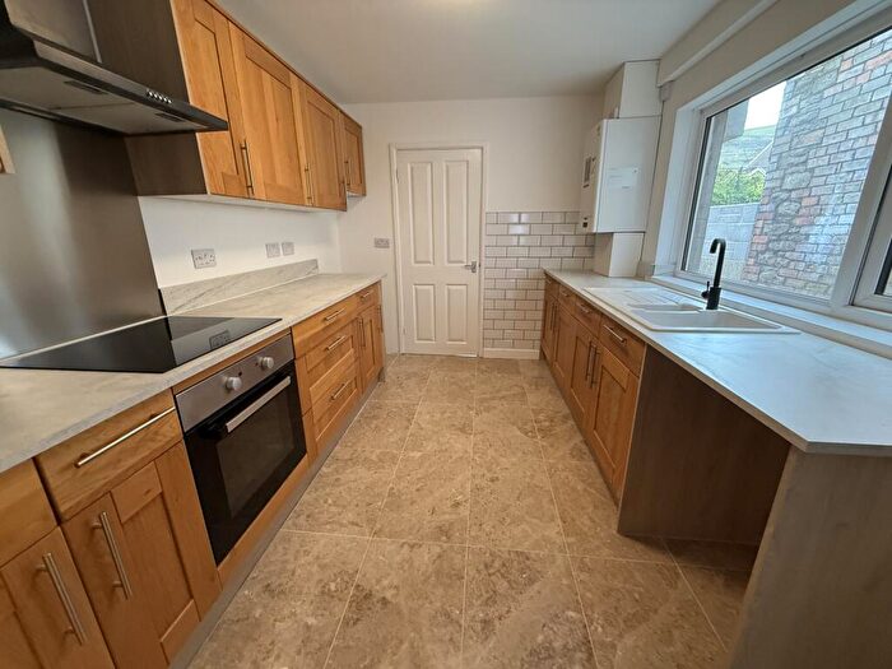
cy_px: 334
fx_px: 361
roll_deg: +0.6
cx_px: 446
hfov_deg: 102.1
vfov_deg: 85.7
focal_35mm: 14
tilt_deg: -15.2
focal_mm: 2.22
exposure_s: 1/100
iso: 320
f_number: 2.2
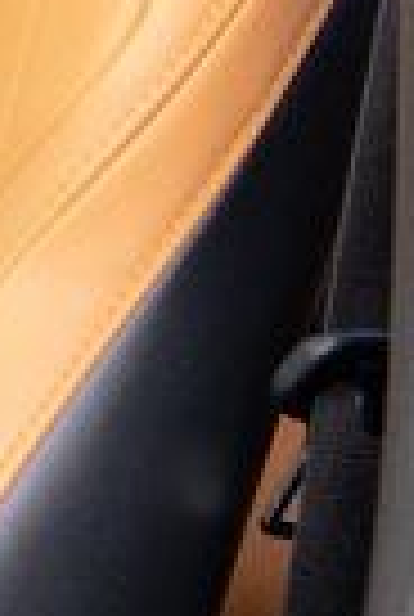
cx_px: -954
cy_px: -47
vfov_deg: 11.3
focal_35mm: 179
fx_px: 3072
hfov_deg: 6.8
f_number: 4
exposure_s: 1/200
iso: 500
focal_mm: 24
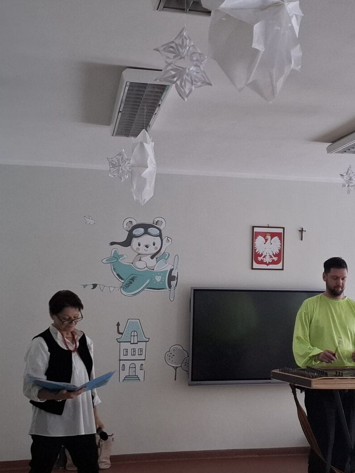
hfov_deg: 25.7
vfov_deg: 34.3
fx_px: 765
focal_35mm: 56
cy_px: 240
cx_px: 279
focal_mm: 5.54
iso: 125
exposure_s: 1/100
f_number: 1.8
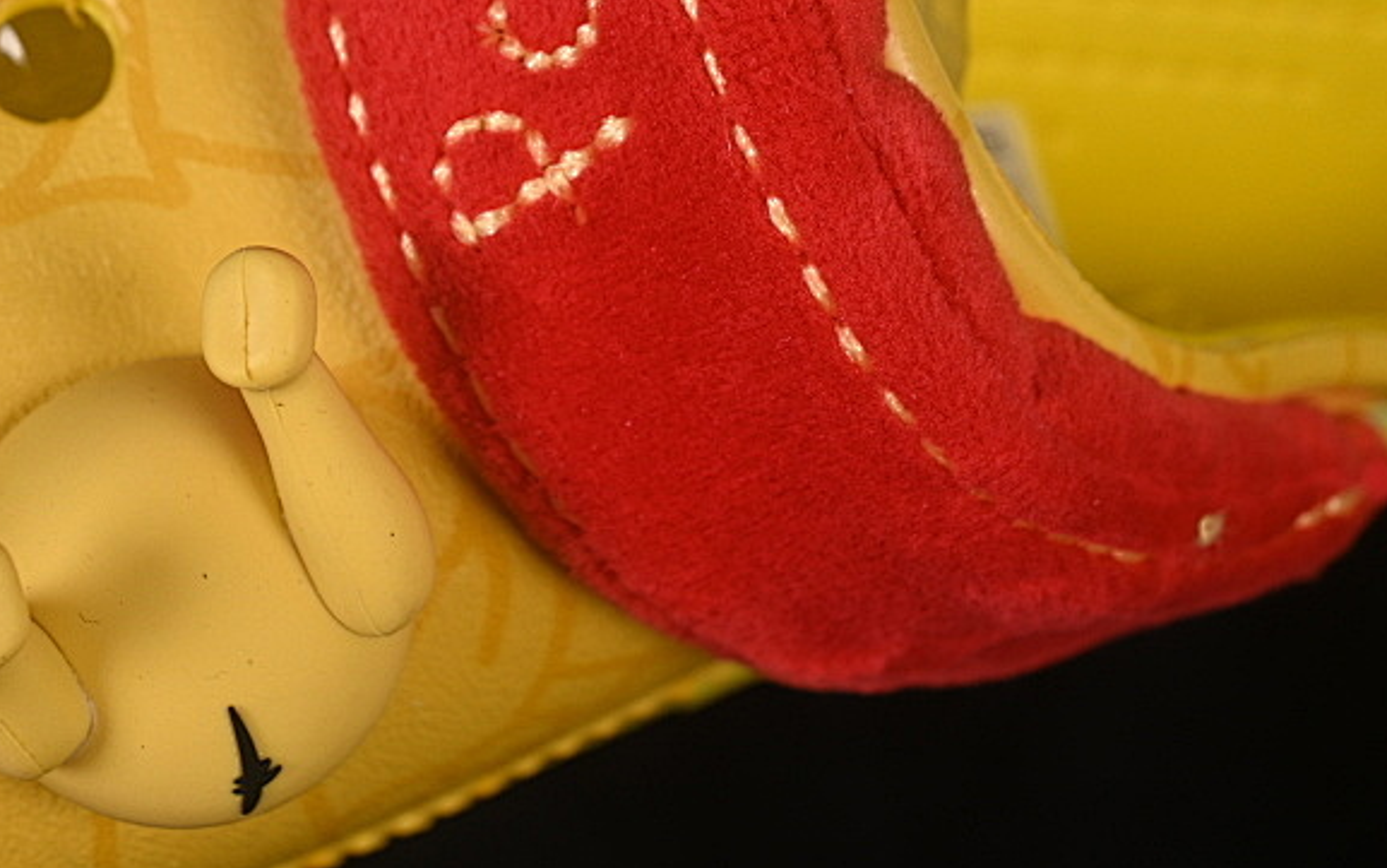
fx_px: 5407
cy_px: 14
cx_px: 606
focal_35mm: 143
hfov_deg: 14.6
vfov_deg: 9.1
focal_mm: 50
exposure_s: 1/80
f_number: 7.1
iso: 160
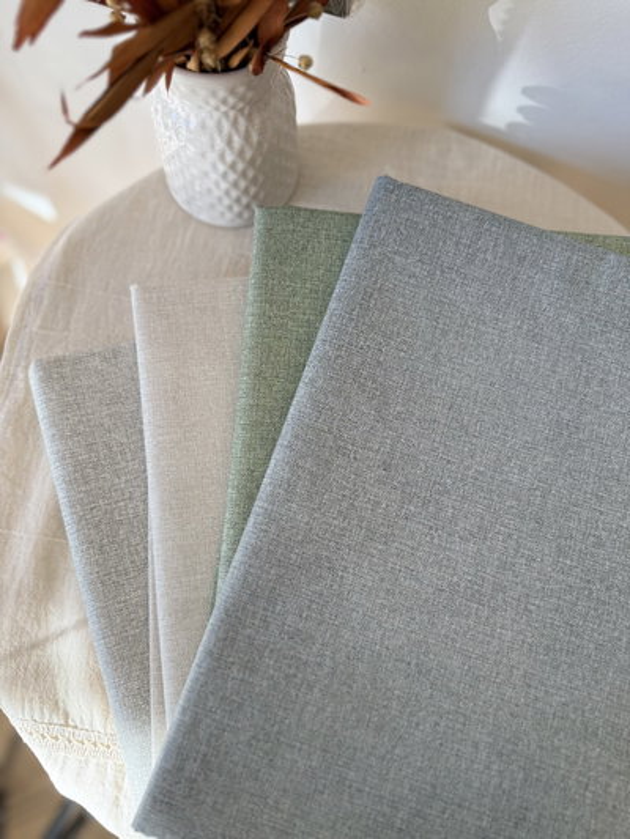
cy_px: 420
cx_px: 315
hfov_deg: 56.8
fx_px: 582
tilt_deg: -75.2
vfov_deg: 71.6
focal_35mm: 24
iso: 100
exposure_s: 1/593
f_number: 1.78
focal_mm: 6.76
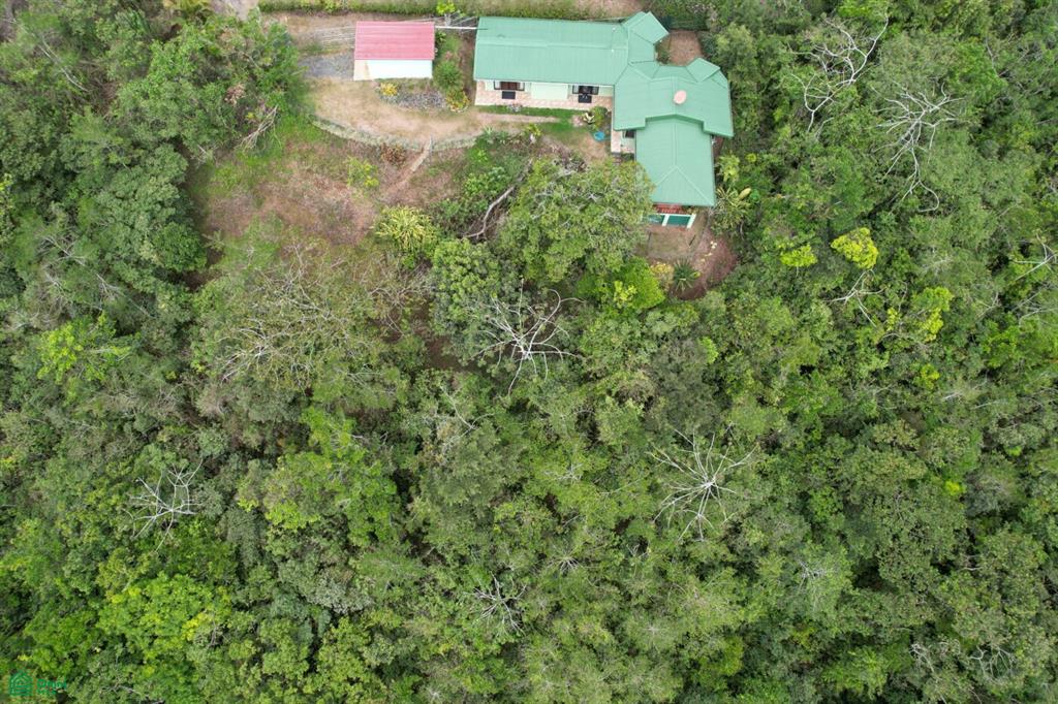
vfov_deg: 57.2
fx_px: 646
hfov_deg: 78.6
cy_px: 352
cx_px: 529
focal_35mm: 22
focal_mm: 8.38
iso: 100
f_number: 2.8
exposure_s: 1/640
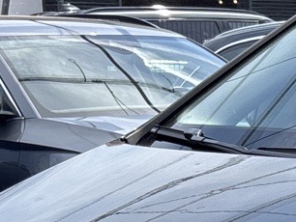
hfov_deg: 11.3
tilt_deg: -13.8
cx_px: 521
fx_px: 1395
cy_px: 422
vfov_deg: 8.7
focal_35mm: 163
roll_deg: +1.3
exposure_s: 1/1164
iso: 50
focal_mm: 5.96
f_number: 1.6
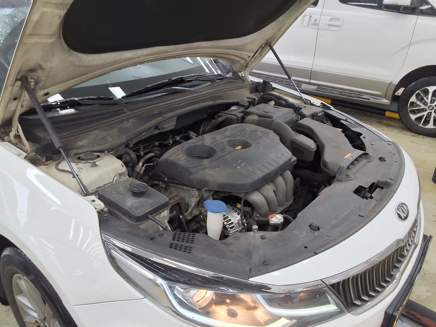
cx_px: 218
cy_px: 164
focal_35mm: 28
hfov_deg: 63.4
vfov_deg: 49.7
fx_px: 353
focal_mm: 2.91
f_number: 1.9
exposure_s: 1/60
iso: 40
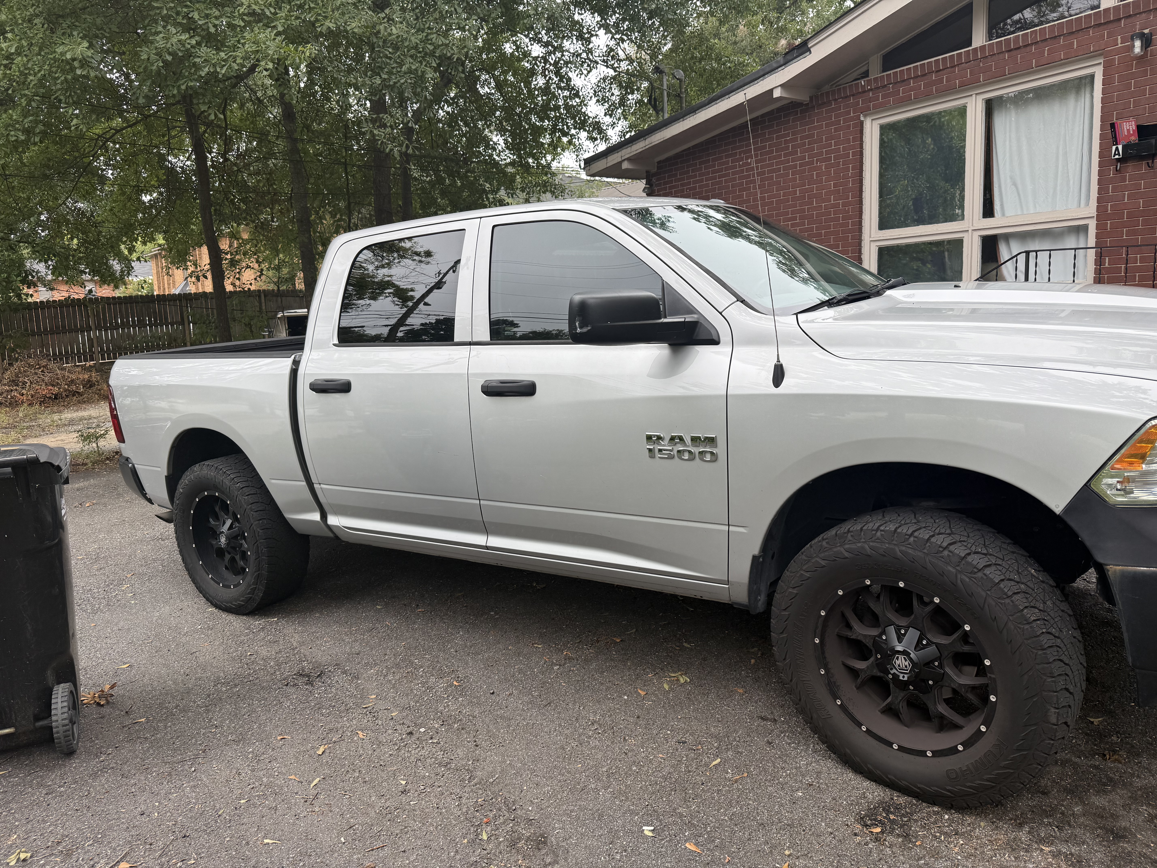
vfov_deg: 56.8
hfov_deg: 71.6
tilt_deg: -7.5
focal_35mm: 24
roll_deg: +2.8
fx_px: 802
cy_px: 434
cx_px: 578
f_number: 1.78
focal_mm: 6.76
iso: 80
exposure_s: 1/649
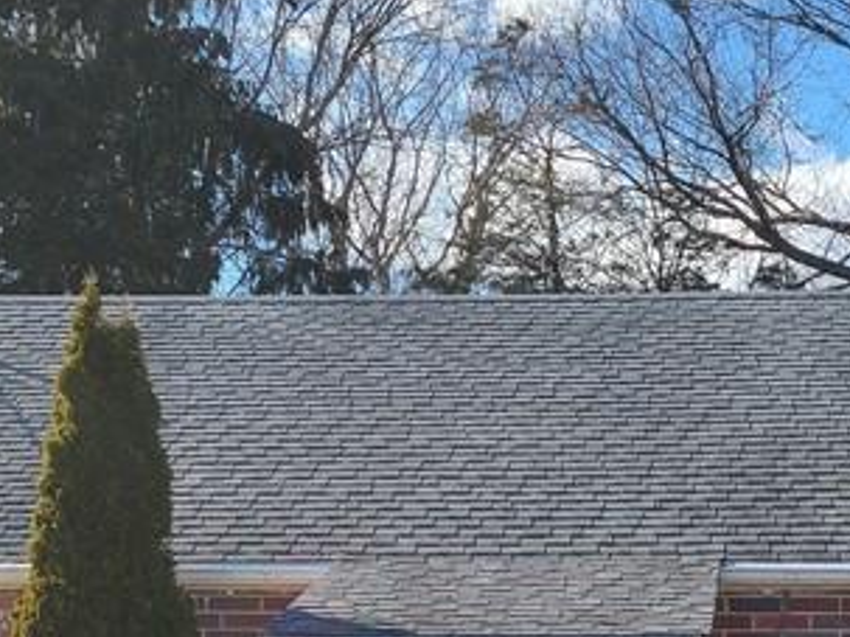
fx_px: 2160
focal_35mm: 88
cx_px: 645
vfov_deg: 16.3
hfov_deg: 22.0
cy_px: 688
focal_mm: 5.4
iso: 40
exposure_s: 1/1399
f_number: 1.8
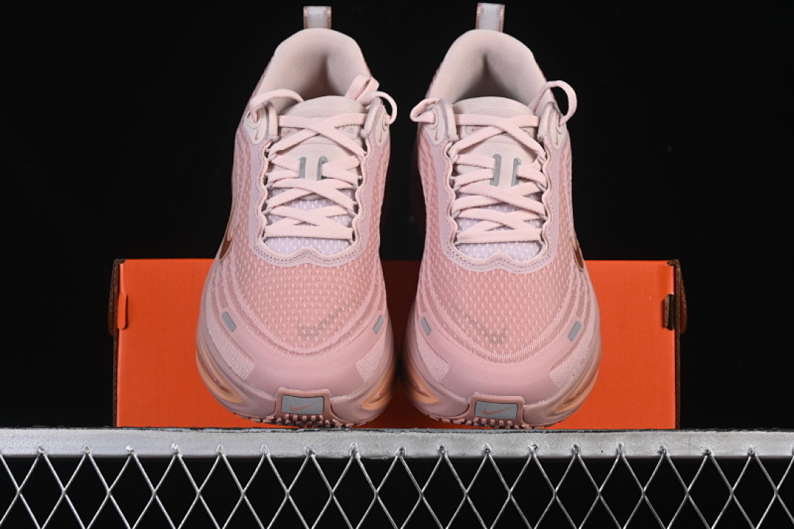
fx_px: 1654
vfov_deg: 18.2
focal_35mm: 75
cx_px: 397
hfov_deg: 27.0
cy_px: 264
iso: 160
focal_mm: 50
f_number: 8
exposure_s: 1/80
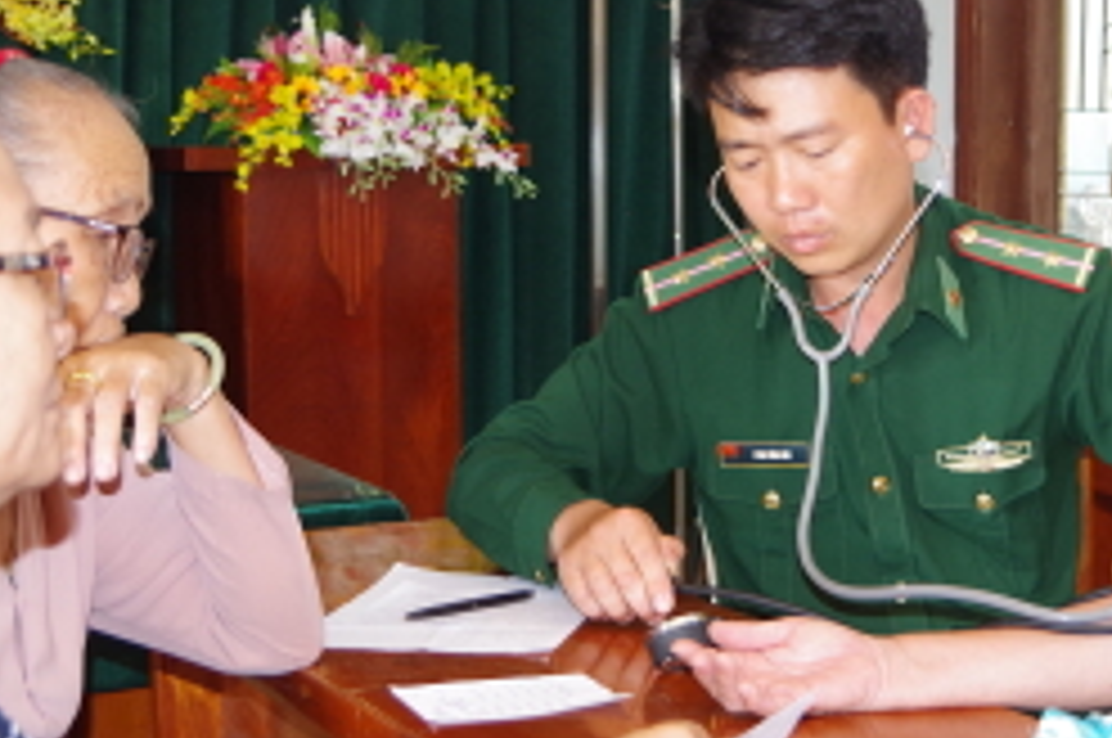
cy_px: 364
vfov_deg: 19.7
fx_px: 2129
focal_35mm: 69
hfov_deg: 29.1
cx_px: 747
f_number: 4
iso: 400
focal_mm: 21
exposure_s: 1/30
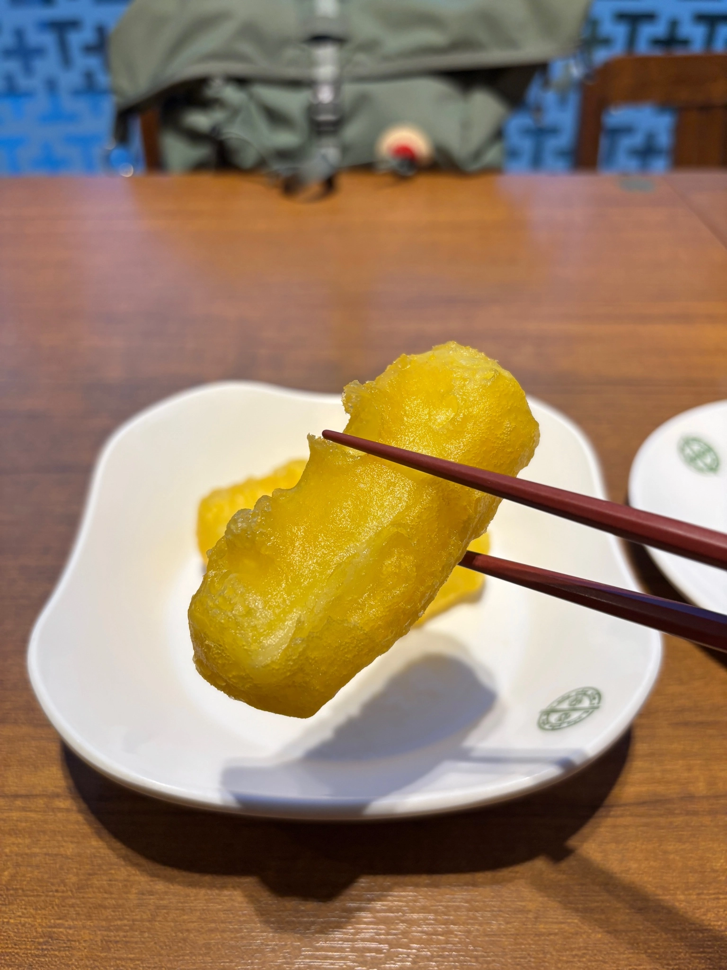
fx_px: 728
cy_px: 485
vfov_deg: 67.3
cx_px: 364
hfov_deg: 53.1
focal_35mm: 26
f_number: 1.6
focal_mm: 5.96
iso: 100
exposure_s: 1/100
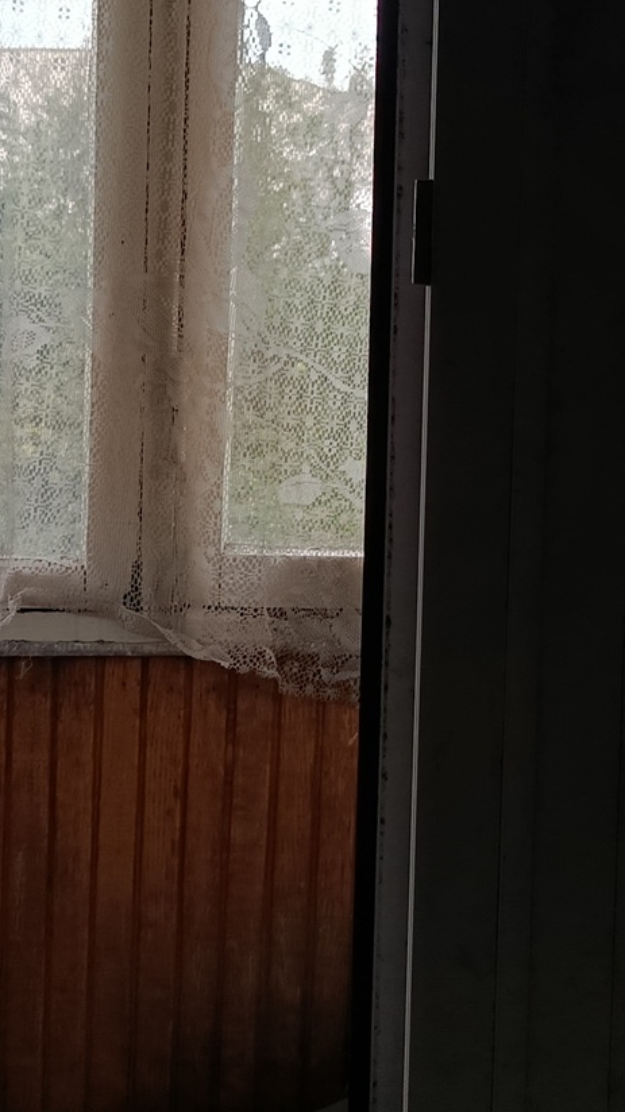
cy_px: 424
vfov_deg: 32.2
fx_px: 1917
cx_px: 420
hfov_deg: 18.5
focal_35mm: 65
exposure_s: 1/118
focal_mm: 5.24
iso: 50
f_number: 1.7
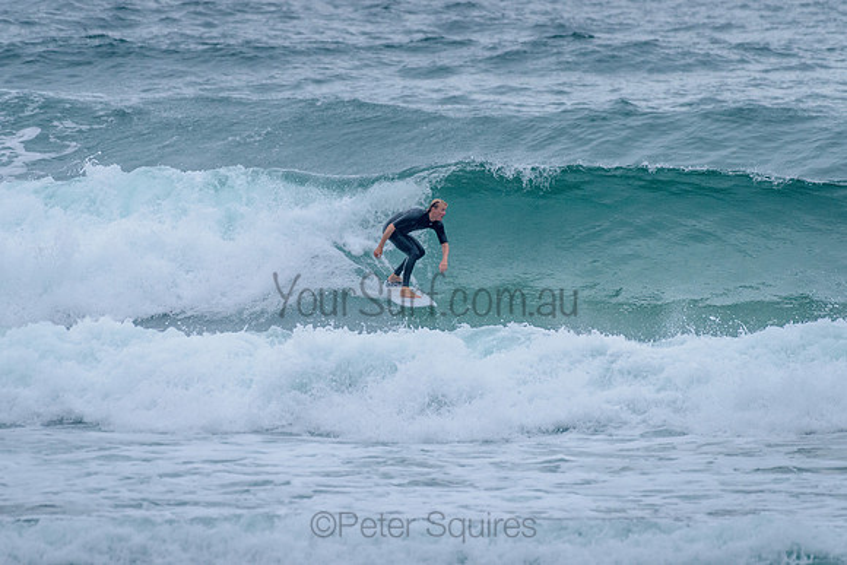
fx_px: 14420
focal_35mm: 613
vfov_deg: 2.2
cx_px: 425
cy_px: 220
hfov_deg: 3.4
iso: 1600
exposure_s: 1/2000
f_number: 5.6
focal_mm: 500
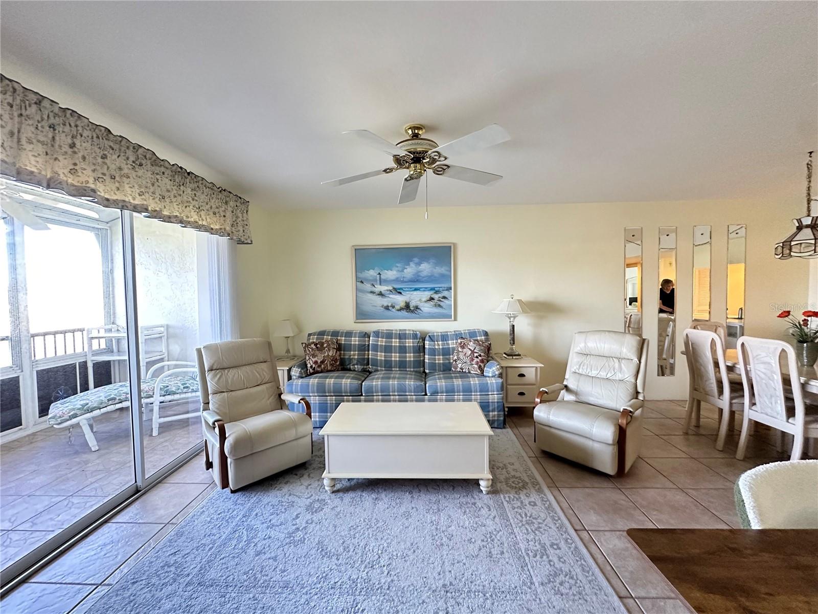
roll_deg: +0.2
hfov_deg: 102.1
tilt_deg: -2.2
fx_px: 331
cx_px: 409
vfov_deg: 85.7
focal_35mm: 14
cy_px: 307
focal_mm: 2.22
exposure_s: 1/60
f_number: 2.2
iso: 500
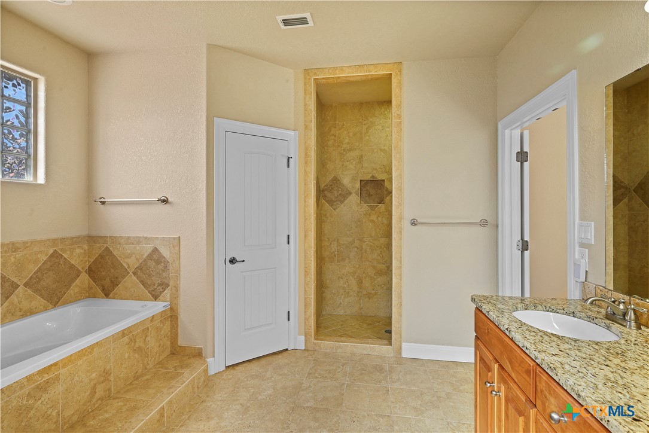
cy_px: 216
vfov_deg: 72.1
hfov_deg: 95.0
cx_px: 324
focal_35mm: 16
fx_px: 298
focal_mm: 16.5
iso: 200
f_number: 11
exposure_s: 1/60
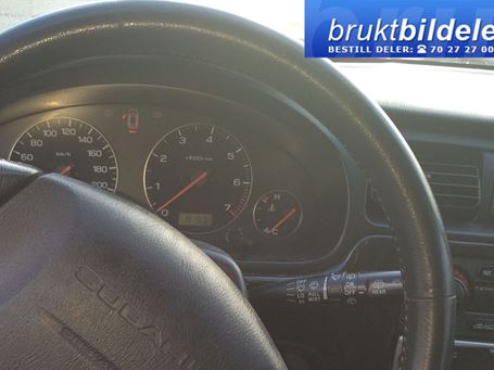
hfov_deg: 36.7
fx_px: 728
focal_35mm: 51
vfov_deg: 27.7
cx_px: 130
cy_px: 320
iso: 40
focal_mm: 4.15
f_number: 2.2
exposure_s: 1/100
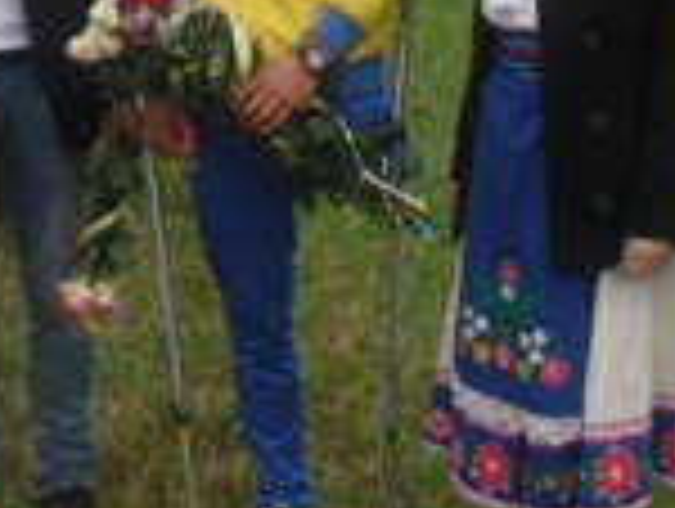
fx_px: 2109
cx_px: 9
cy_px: -90
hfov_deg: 17.8
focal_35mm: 108
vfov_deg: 13.4
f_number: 3.1
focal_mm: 6.3
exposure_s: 1/100
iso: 100
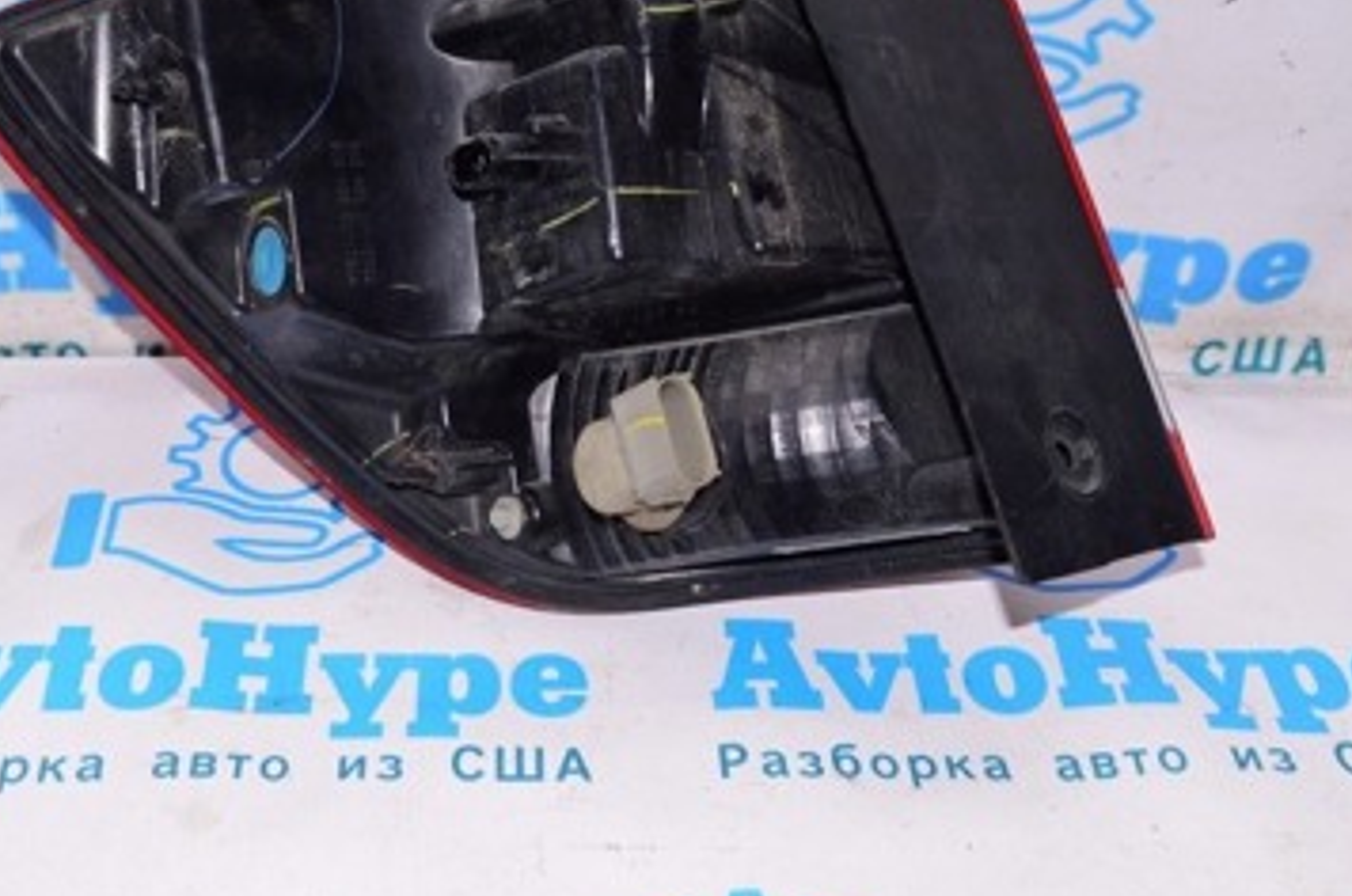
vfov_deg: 24.5
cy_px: 173
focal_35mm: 54
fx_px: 2024
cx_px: 577
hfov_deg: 36.9
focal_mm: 20
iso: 1600
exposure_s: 1/200
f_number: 8
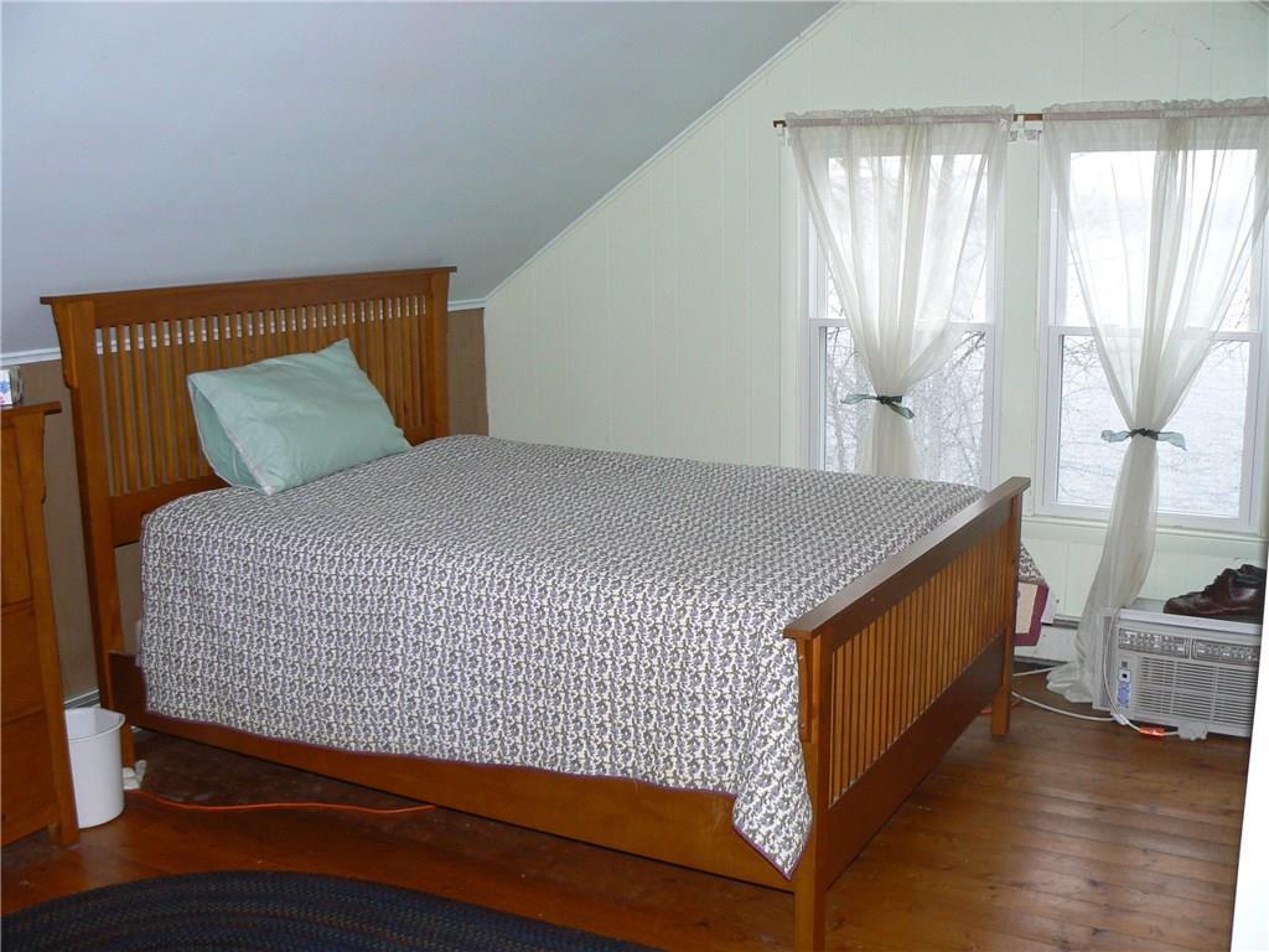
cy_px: 476
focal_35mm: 36
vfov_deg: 39.7
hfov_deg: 51.4
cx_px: 634
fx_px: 1320
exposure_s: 1/30
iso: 125
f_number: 2.8
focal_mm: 6
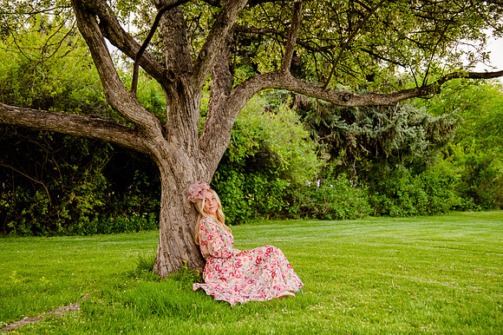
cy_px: 178
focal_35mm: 51
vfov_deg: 26.5
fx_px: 710
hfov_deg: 39.0
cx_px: 236
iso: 800
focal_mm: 48
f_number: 4
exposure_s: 1/100
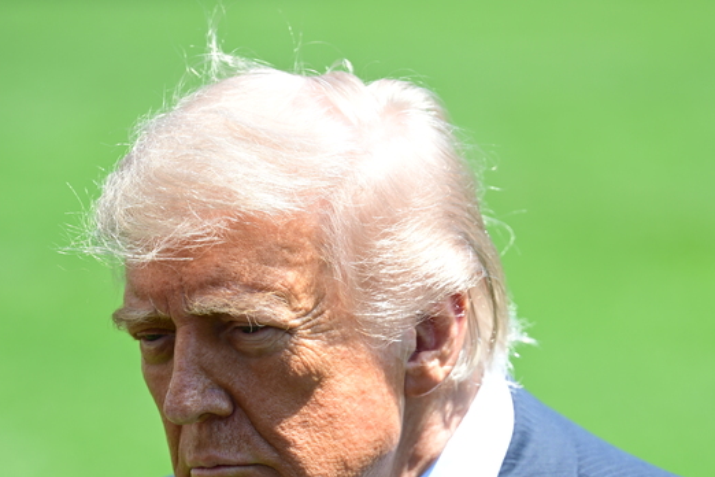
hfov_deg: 6.0
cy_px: 482
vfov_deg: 4.0
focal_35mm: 345
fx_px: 6852
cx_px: 368
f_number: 2.8
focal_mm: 150
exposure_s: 1/400
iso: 64
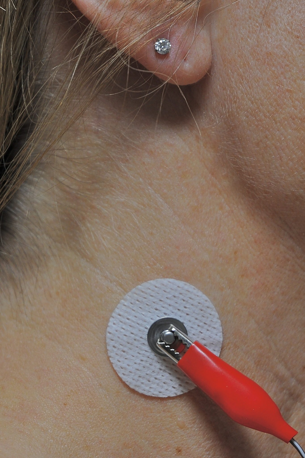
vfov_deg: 19.5
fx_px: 1334
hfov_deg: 13.0
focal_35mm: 105
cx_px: 152
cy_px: 229
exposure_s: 1/60
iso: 200
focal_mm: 70
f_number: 5
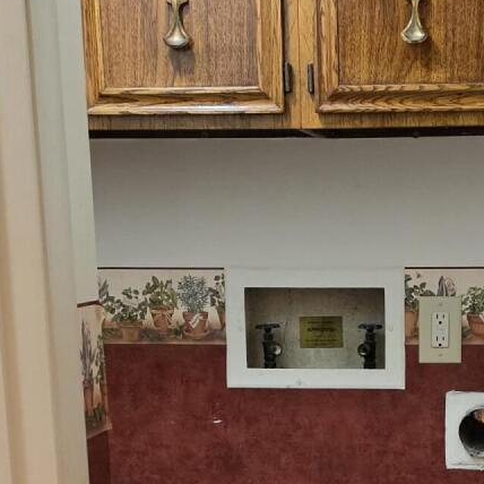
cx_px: 446
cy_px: 611
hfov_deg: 18.0
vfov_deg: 17.3
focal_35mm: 95
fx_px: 1503
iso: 500
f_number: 1.4
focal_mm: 6.5
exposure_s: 1/120
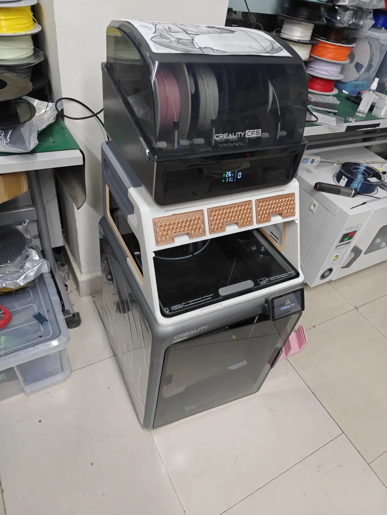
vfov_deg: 73.9
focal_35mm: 23
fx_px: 343
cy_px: 258
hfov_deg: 58.9
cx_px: 194
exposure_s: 1/307
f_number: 1.6
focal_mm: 6.06
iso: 1600
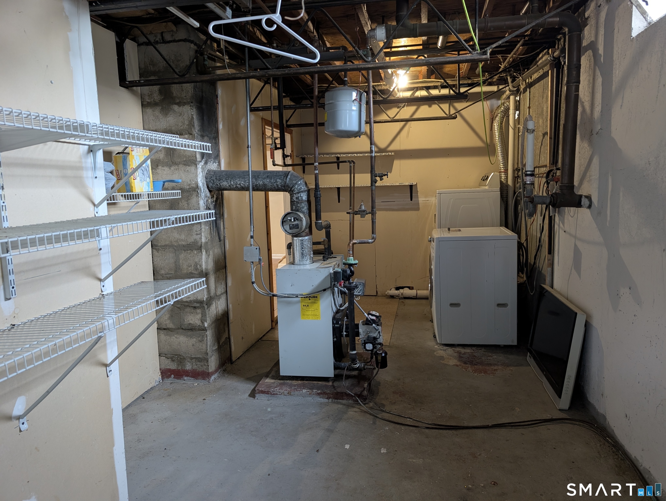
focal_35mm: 24
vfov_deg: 56.9
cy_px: 250
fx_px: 462
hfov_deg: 71.5
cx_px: 333
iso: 275
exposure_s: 1/24
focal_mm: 6.9
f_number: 1.68
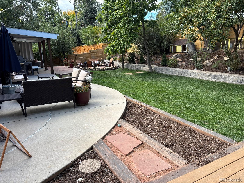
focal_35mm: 26
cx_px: 122
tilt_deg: -14.3
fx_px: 183
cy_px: 92
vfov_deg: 53.1
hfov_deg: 67.3
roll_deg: +0.4
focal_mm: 5.96
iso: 50
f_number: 1.6
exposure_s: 1/408
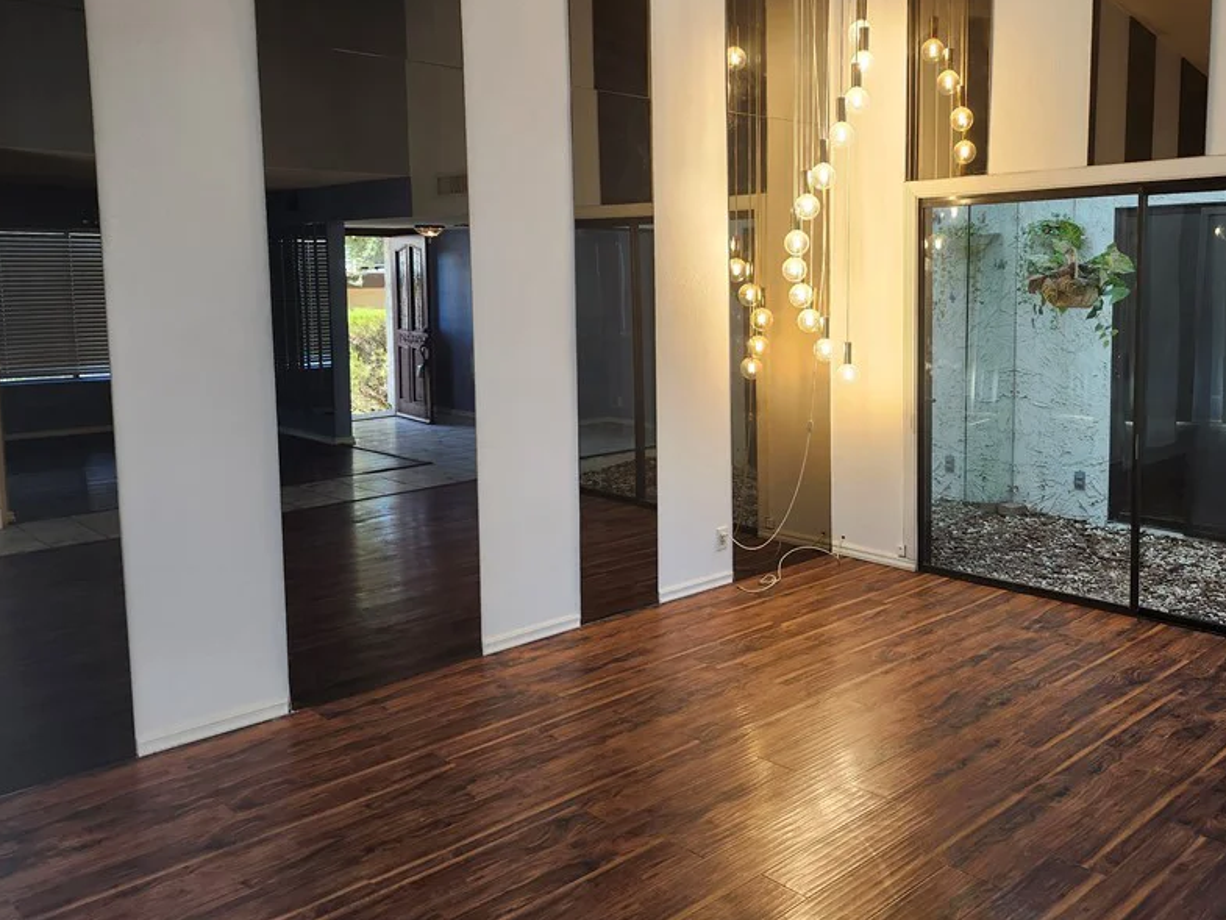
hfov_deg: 59.1
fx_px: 1063
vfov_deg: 46.7
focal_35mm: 30
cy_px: 397
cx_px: 775
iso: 200
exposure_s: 1/180
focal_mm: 5.54
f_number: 1.8
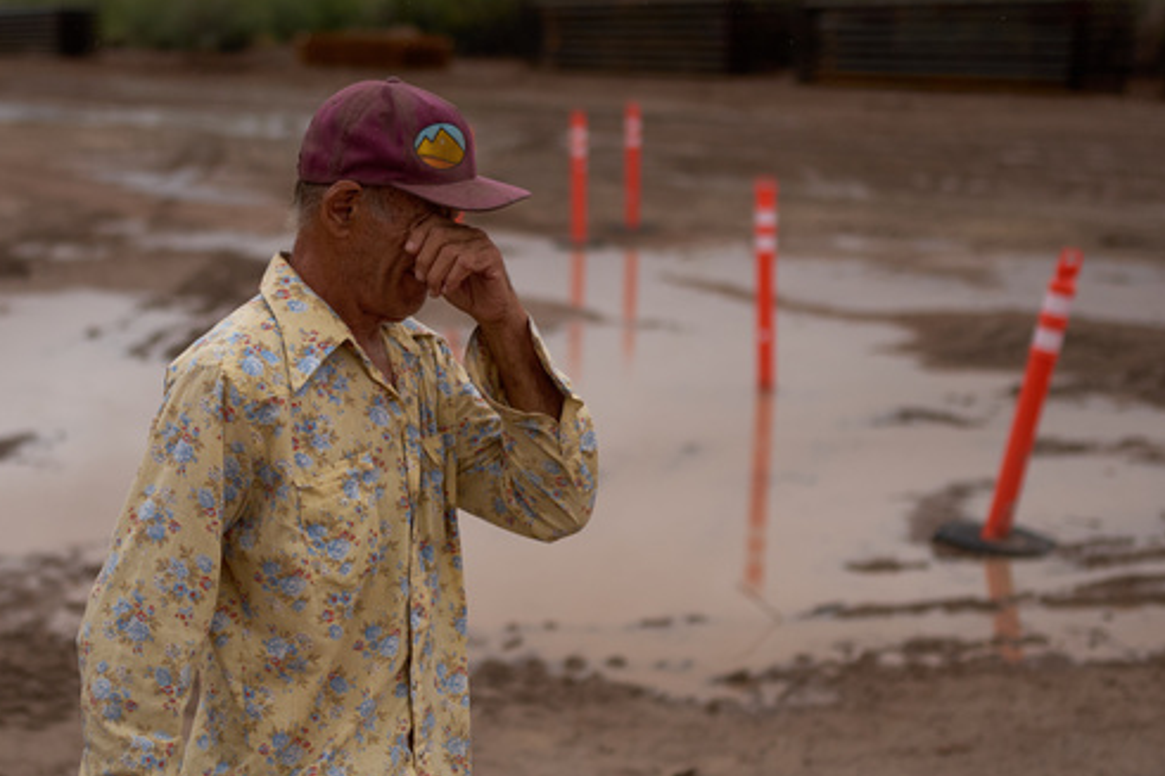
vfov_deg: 18.7
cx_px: 439
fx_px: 2361
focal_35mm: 73
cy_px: 406
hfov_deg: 27.6
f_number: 1.4
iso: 160
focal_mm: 35
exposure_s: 1/12800
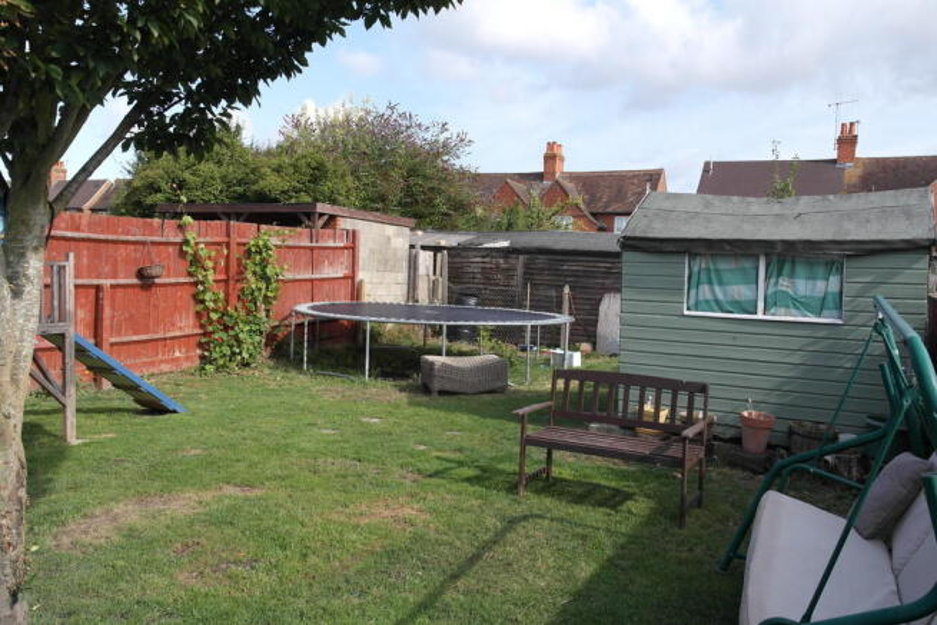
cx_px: 468
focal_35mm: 30
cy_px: 312
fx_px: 781
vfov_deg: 43.6
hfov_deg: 61.9
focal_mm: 20
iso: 100
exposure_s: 1/180
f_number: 5.6
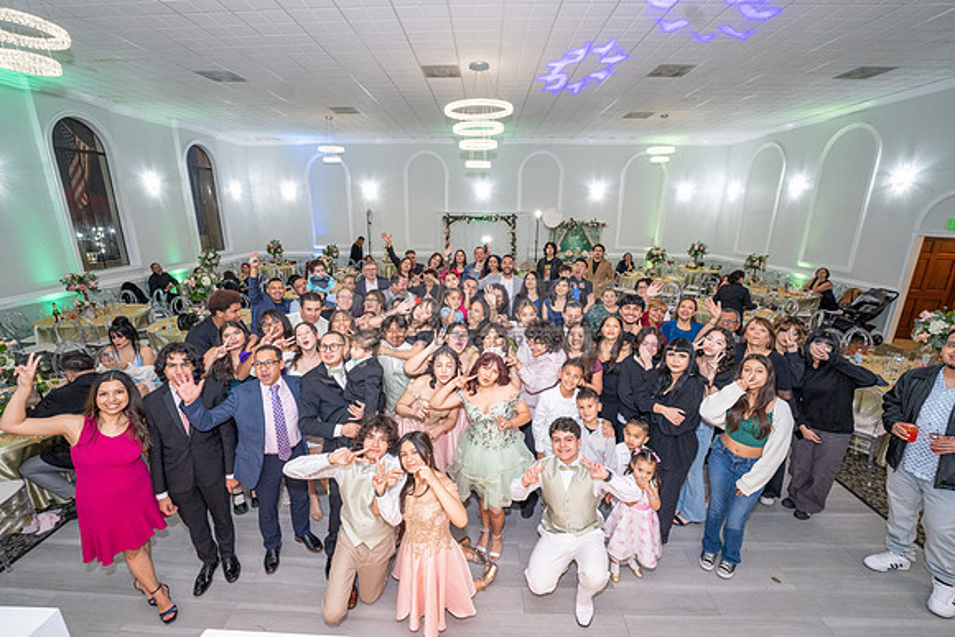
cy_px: 319
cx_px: 474
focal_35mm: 14
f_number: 4
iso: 1250
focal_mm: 14
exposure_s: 1/160
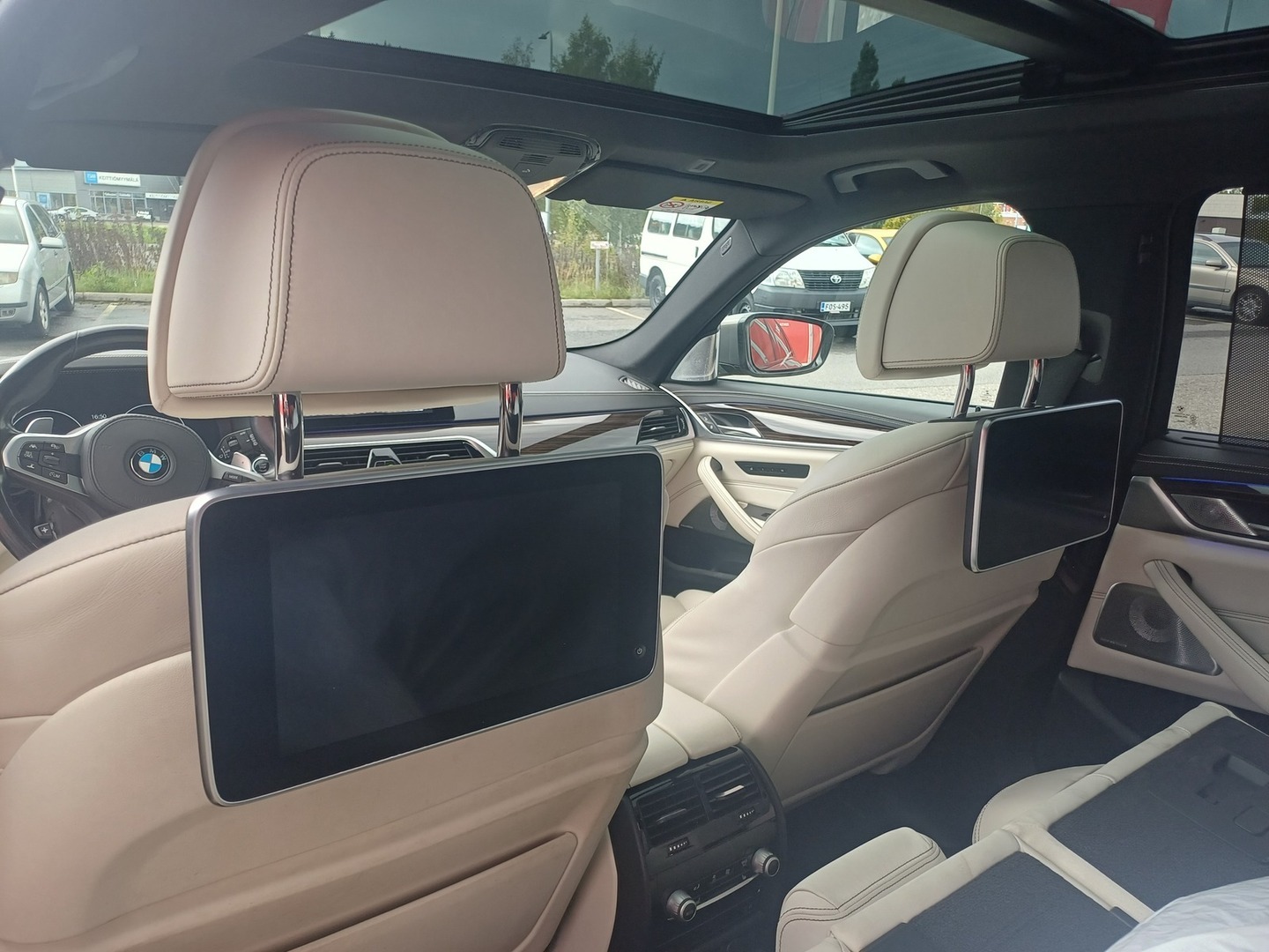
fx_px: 916
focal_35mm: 25
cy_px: 476
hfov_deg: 69.4
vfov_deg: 54.9
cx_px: 634
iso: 80
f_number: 1.8
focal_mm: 4.65
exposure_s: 1/50
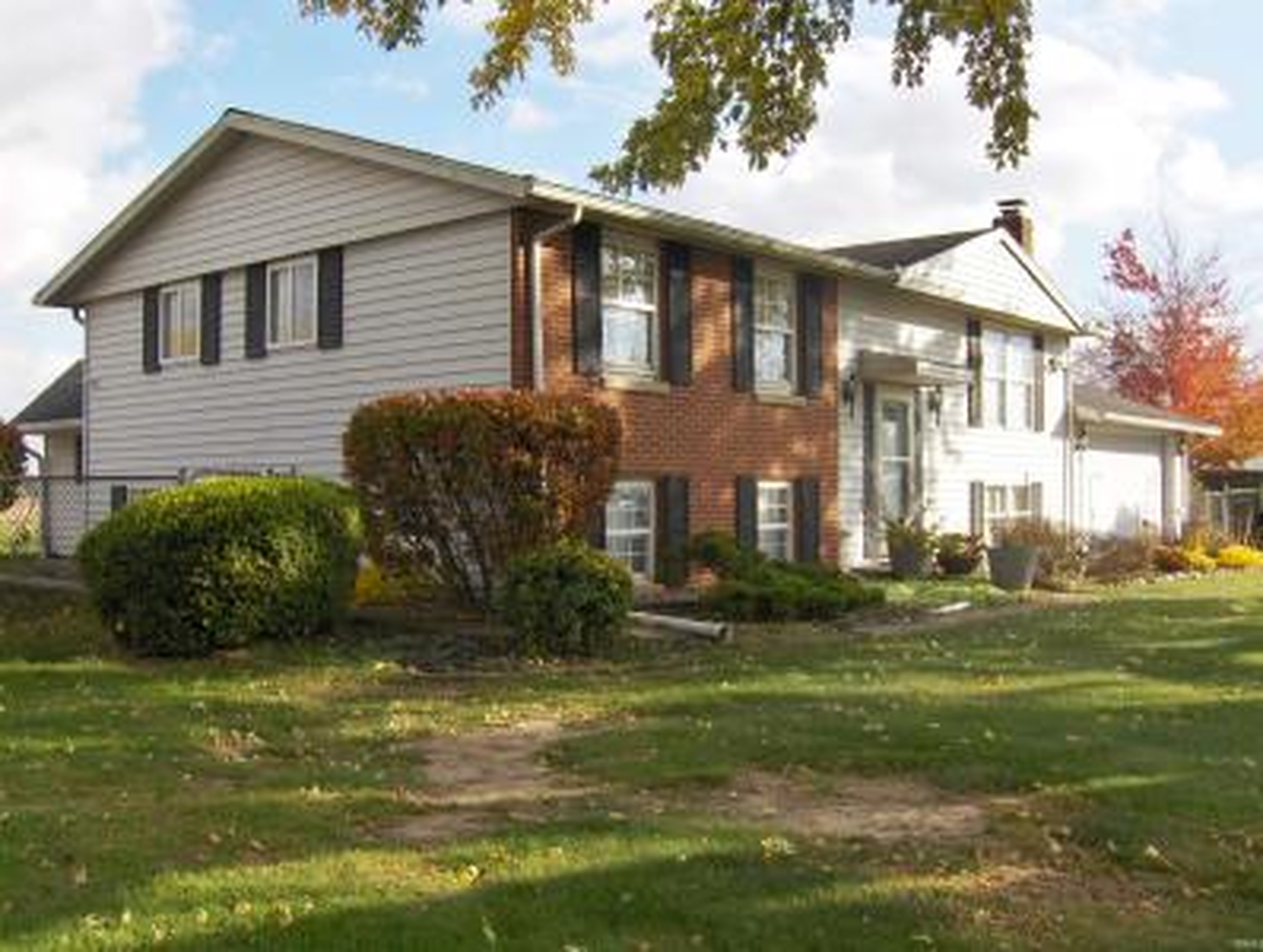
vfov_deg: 40.8
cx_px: 632
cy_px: 476
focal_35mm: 35
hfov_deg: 52.5
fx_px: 1279
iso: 100
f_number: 4.3
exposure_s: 1/524
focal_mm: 7.5
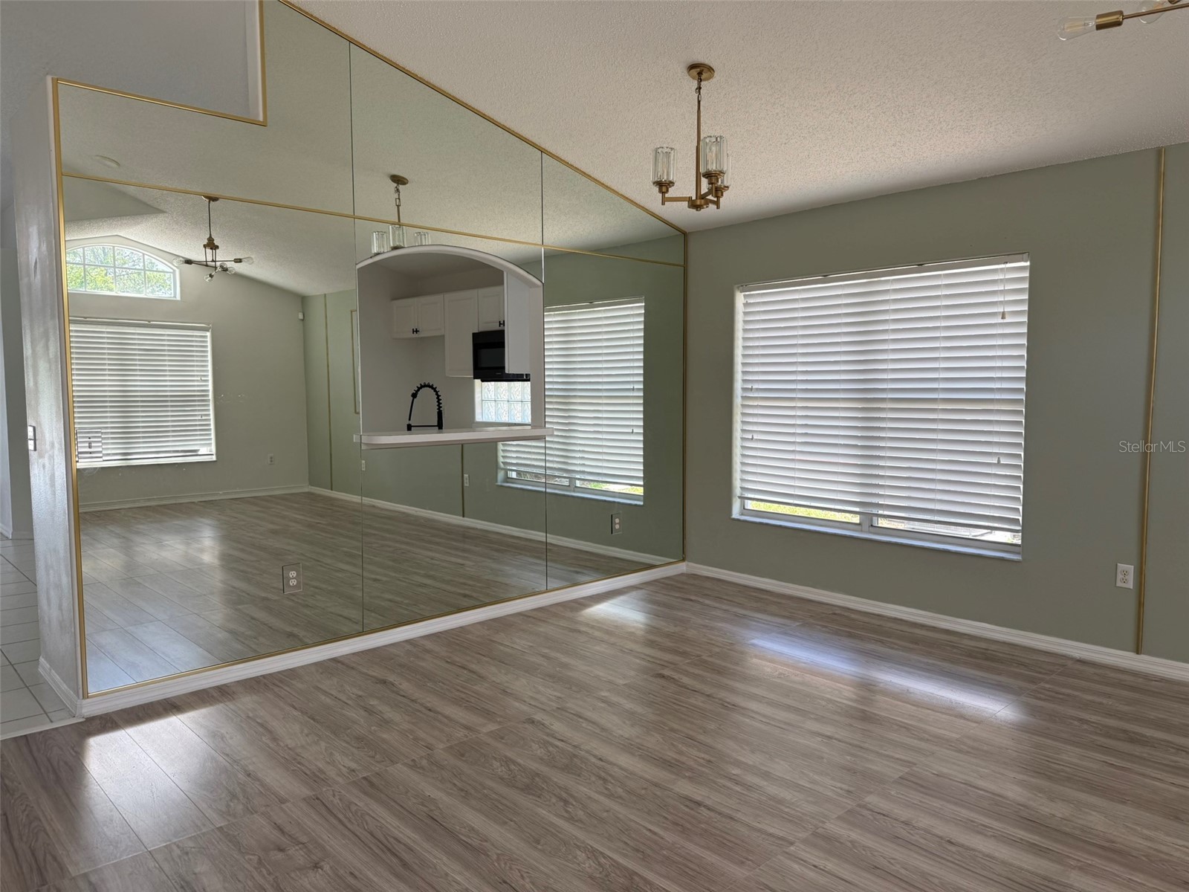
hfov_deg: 71.6
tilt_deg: -4.5
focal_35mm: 24
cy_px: 446
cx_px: 594
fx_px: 824
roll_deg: +0.7
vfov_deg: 56.8
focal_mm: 6.76
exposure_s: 1/269
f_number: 1.78
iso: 80
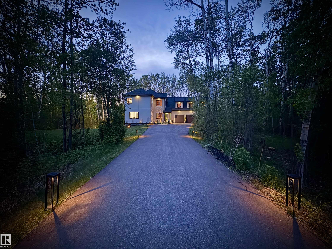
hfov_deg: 102.1
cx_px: 166
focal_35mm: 14
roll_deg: +0.5
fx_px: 134
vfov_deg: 85.7
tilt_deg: -2.0
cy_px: 124
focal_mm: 2.22
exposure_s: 1/9
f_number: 2.2
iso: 640
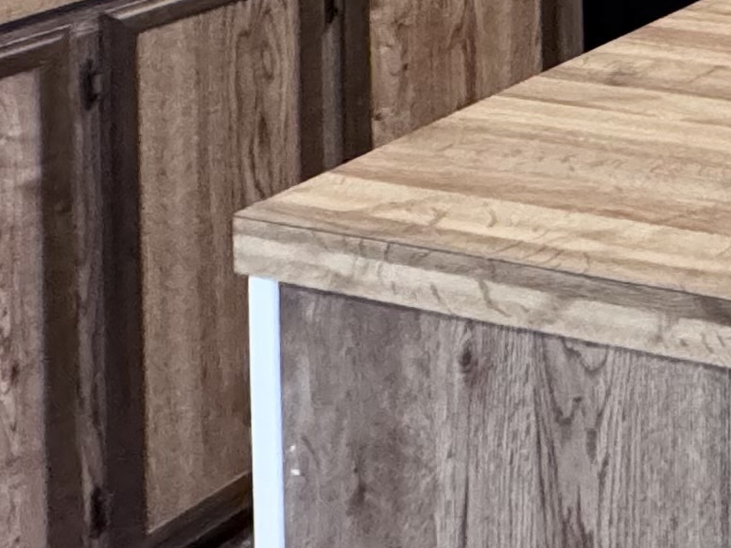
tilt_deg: -1.0
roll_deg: -0.2
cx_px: 1405
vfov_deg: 16.4
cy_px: -484
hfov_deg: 18.7
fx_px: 1542
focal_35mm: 73
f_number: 2.2
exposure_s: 1/60
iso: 800
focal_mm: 2.22
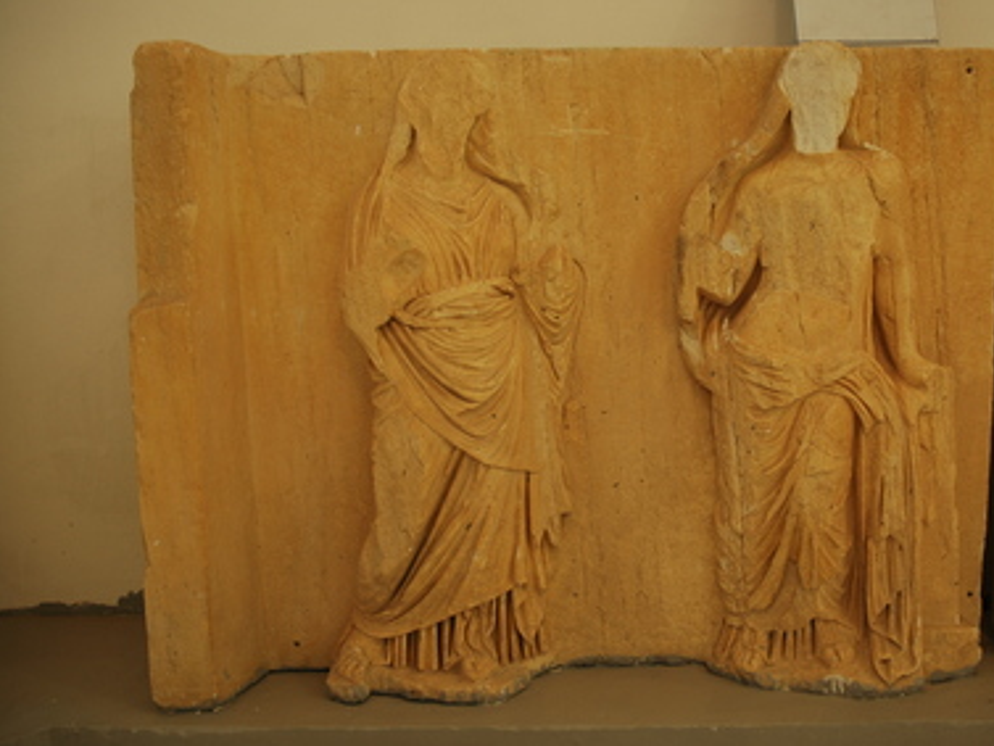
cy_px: 382
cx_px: 577
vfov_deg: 38.7
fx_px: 1063
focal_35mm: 37
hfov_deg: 49.9
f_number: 3.8
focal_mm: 22
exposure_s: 1/20
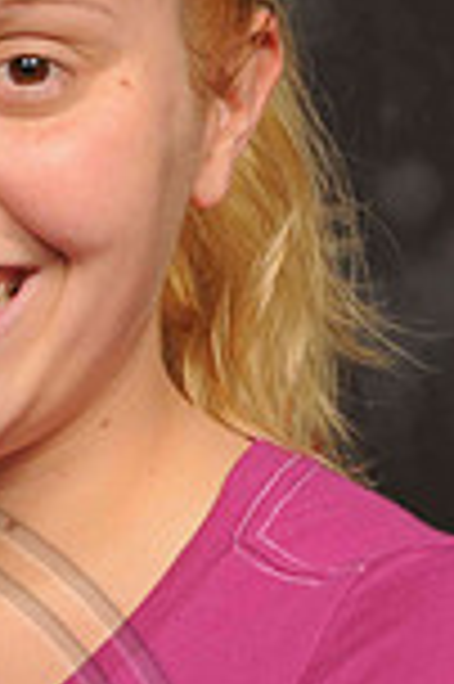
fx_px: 7583
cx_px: -43
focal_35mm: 400
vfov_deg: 5.2
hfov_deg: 3.4
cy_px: 306
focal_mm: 90
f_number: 5.6
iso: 200
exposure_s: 1/30
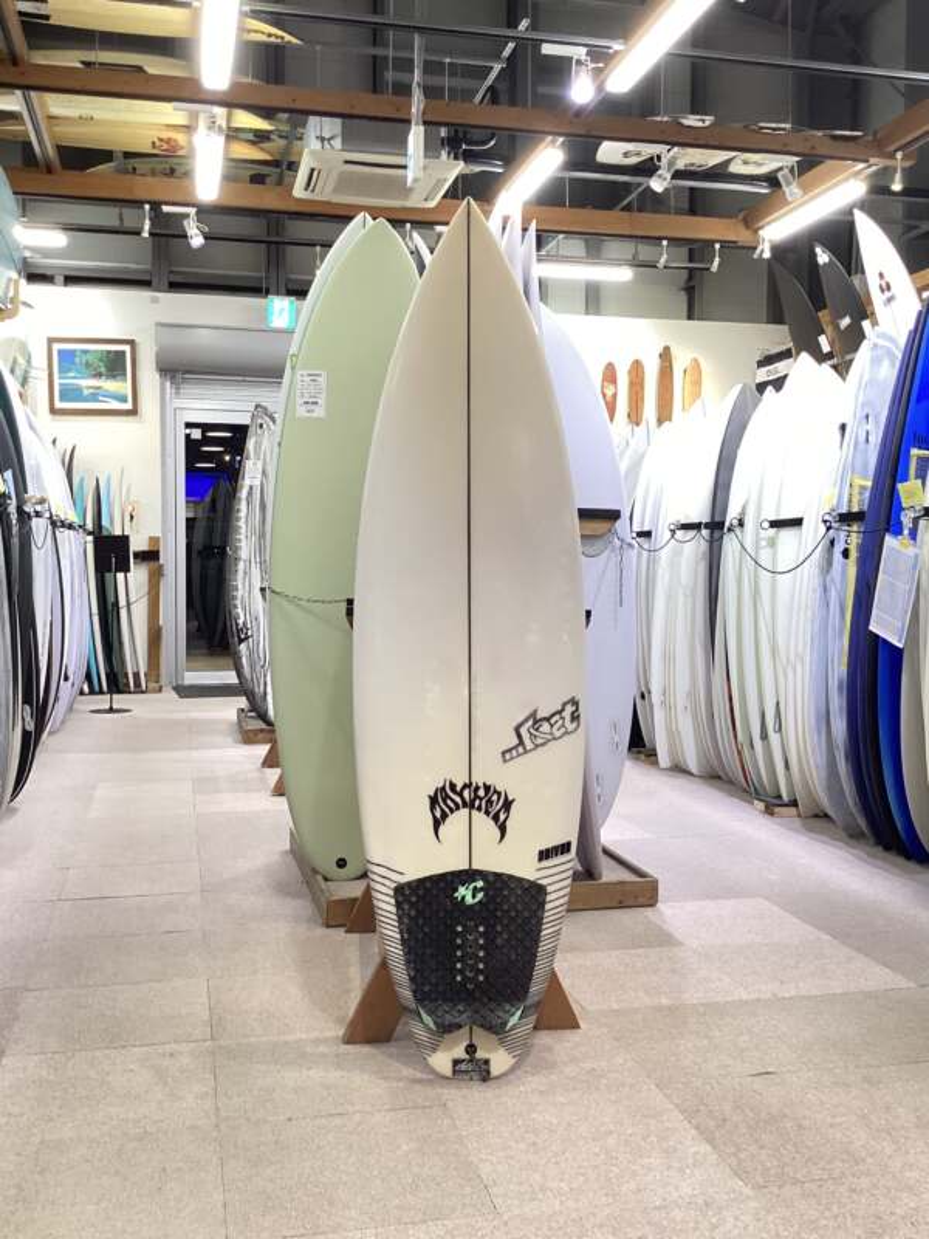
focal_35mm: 31
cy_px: 620
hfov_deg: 45.4
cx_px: 464
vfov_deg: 58.4
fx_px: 1109
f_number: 2.4
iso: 125
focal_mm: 3.3
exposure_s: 1/50
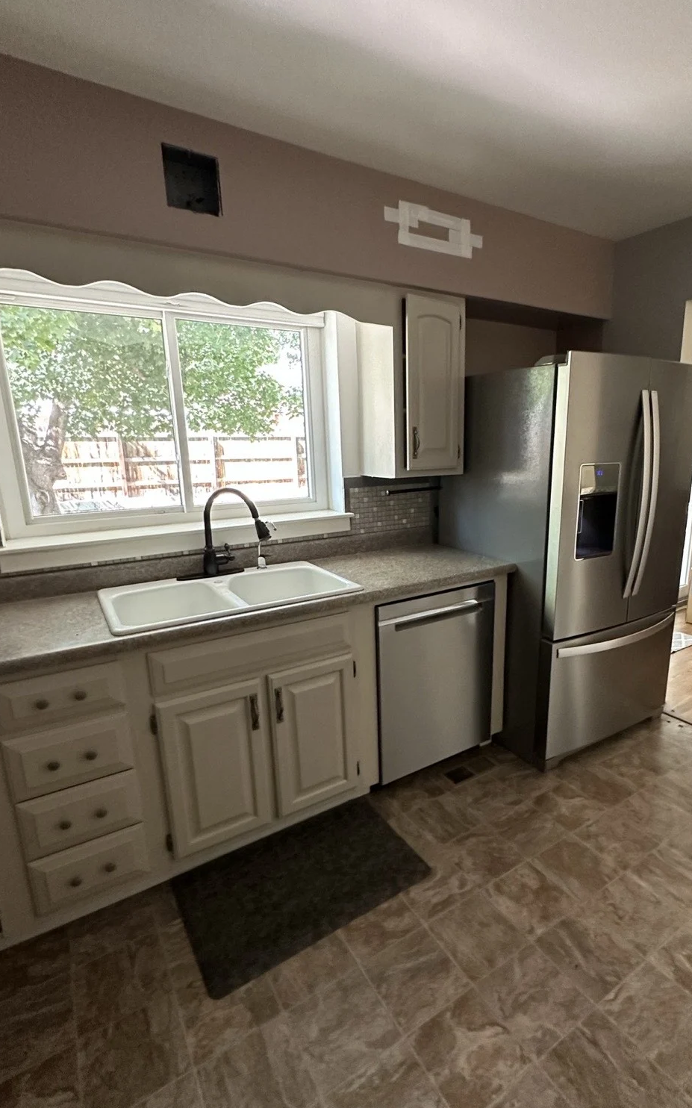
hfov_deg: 64.6
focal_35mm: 18
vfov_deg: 91.1
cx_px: 404
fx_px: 543
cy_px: 570
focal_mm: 2.22
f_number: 2.2
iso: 500
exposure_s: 1/60
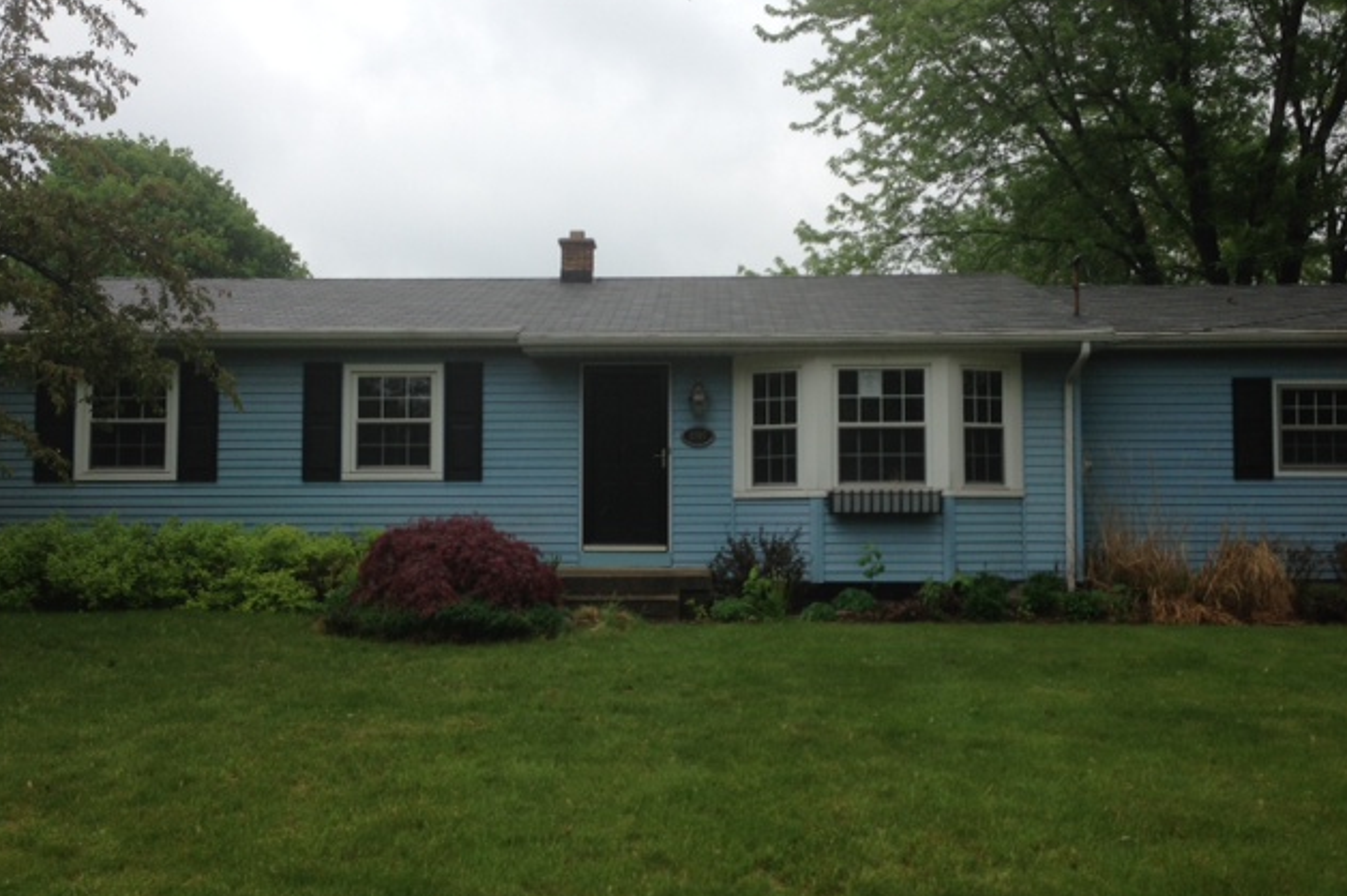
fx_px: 1309
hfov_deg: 54.5
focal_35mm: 35
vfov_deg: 37.8
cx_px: 667
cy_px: 448
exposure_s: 1/507
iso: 50
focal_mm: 4.13
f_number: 2.4
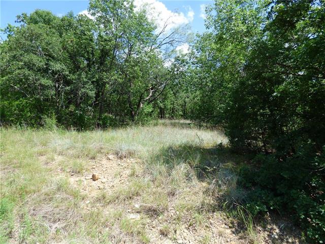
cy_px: 122
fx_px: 188
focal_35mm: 20
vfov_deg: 66.0
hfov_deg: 81.7
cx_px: 162
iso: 100
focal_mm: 3.58
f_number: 2.8
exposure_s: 1/800
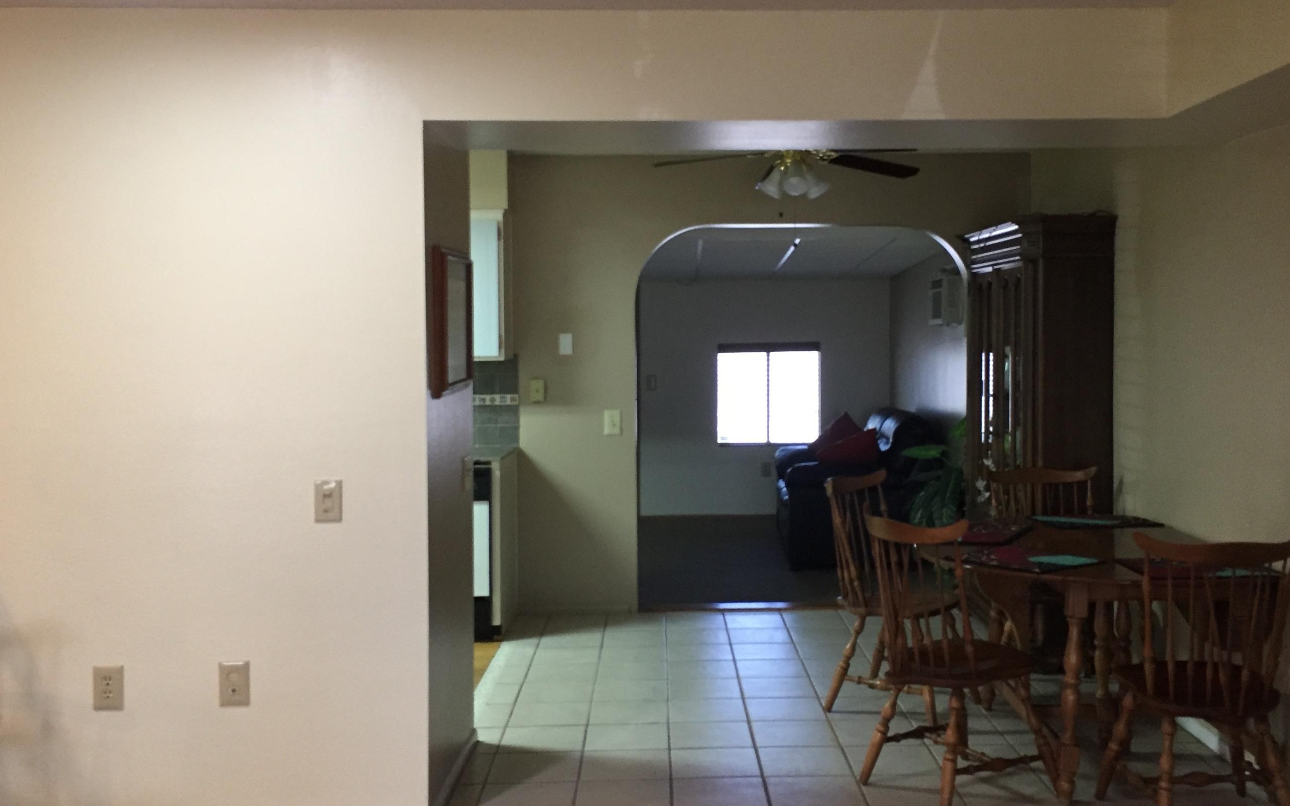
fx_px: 1266
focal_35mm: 36
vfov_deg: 35.3
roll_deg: -1.7
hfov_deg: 53.9
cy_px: 351
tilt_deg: -1.3
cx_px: 707
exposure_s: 1/30
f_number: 2.2
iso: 160
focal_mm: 4.15
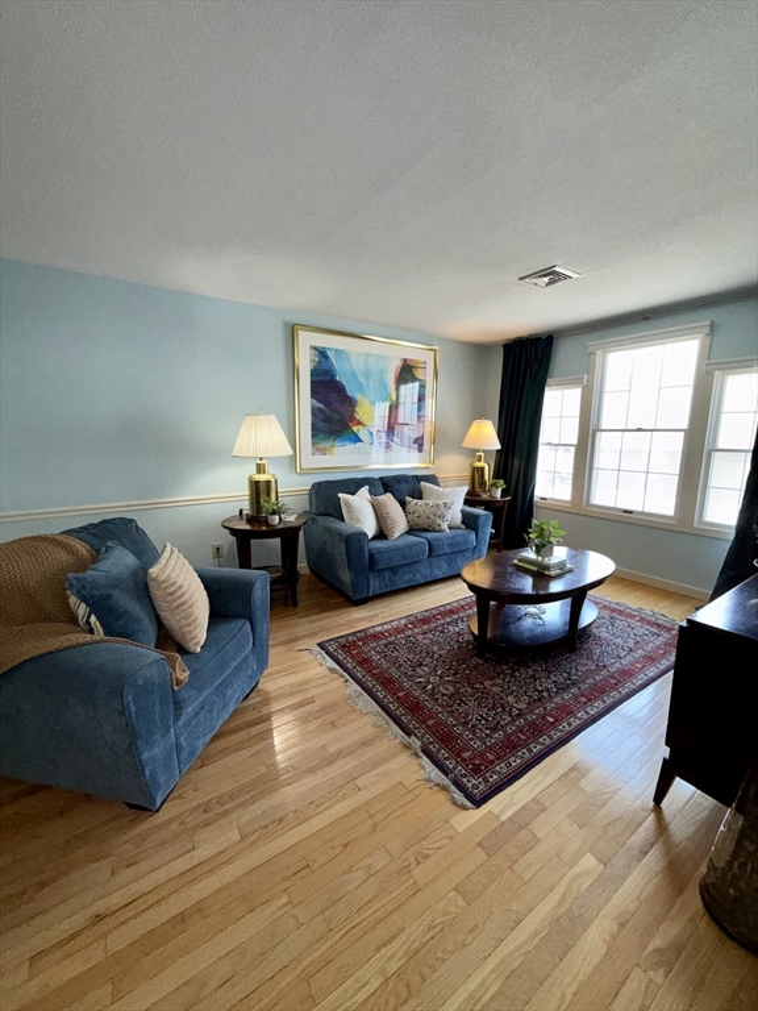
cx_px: 379
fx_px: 409
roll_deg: -1.1
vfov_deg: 102.1
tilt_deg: -10.0
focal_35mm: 14
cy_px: 506
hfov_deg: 85.7
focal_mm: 2.22
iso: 200
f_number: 2.2
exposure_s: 1/60
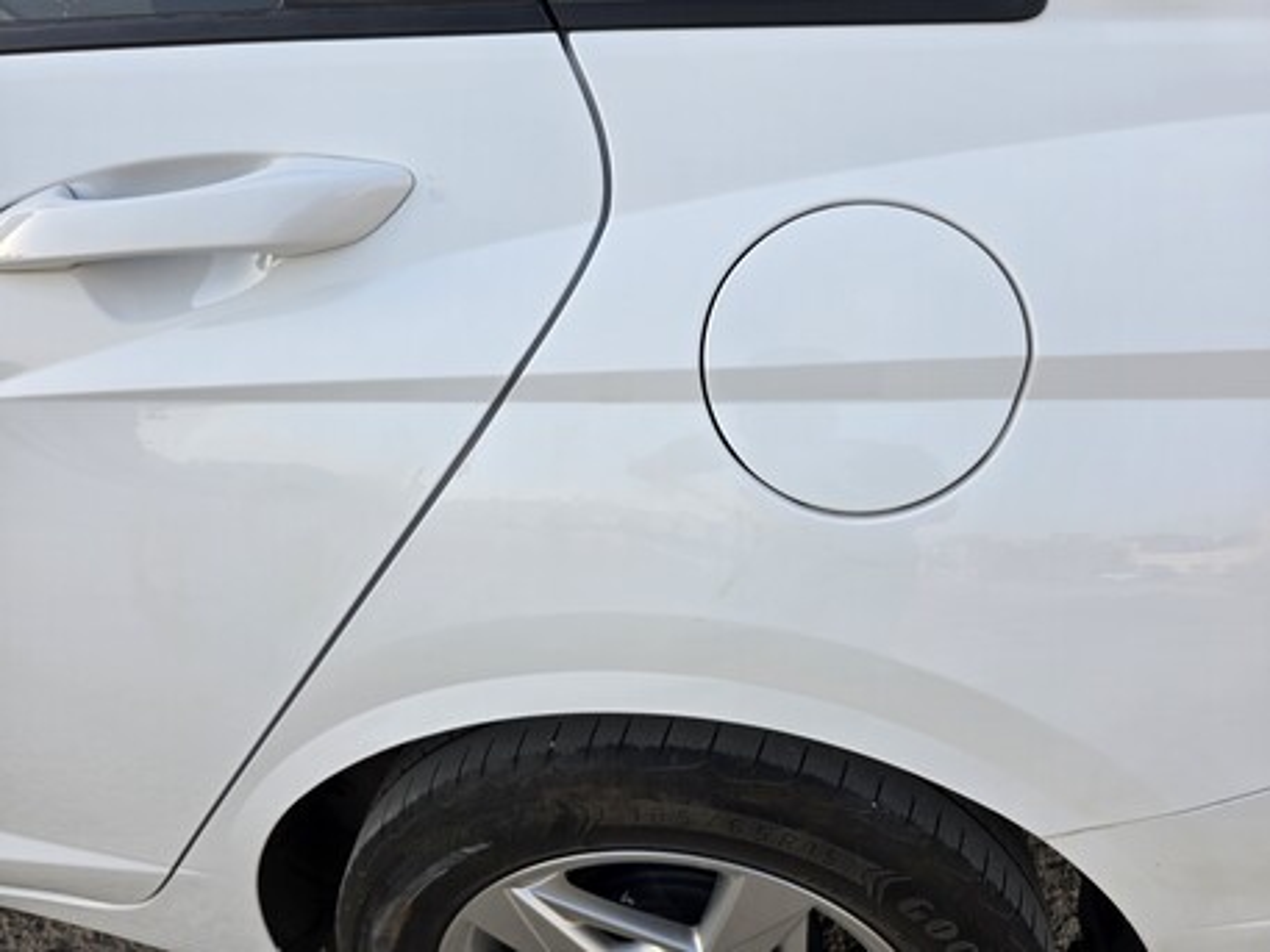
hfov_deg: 73.9
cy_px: 476
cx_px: 635
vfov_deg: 58.9
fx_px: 844
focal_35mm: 23
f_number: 1.7
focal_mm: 6.3
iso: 25
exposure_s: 1/359
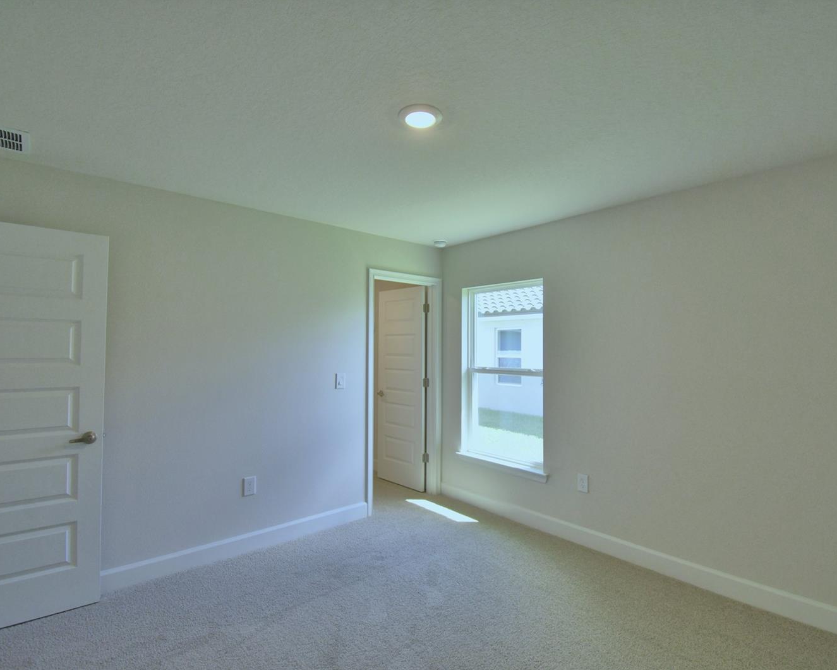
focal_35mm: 17
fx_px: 421
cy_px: 336
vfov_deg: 77.0
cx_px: 439
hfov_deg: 89.6
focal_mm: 10
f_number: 4.5
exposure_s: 1/125
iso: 280
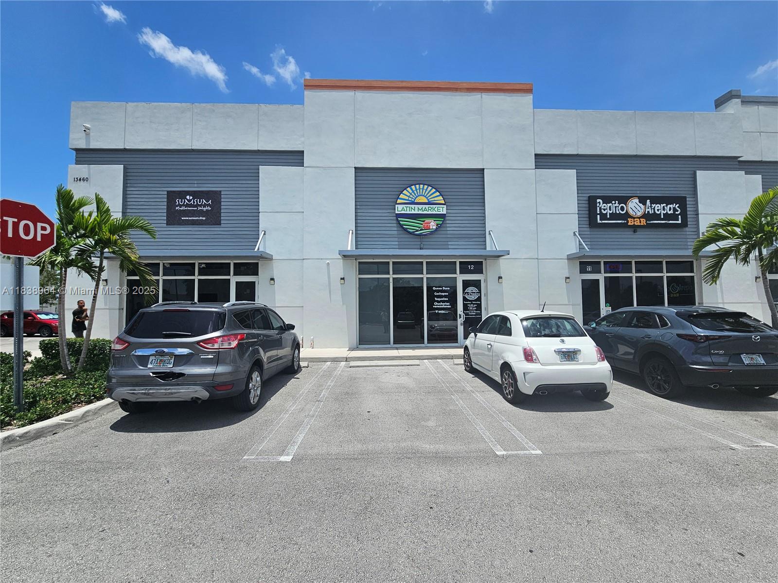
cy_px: 292
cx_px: 389
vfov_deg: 89.9
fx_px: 292
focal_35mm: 13
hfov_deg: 106.2
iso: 50
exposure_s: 1/3999
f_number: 2.2
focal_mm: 2.2
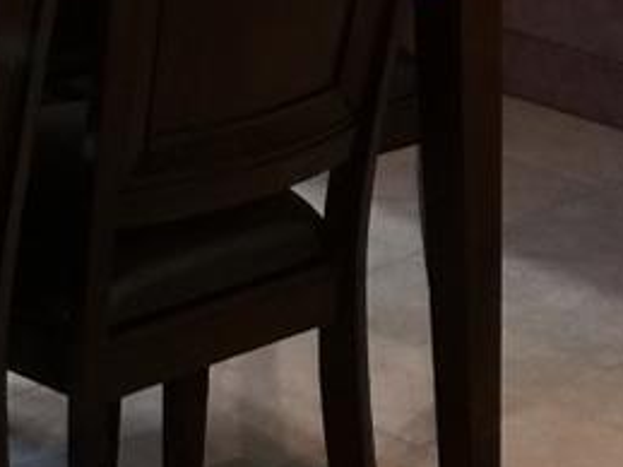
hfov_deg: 11.7
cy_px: -479
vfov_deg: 8.4
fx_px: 3022
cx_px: 132
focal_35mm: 168
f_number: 2.2
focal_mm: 4.15
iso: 40
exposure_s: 1/15
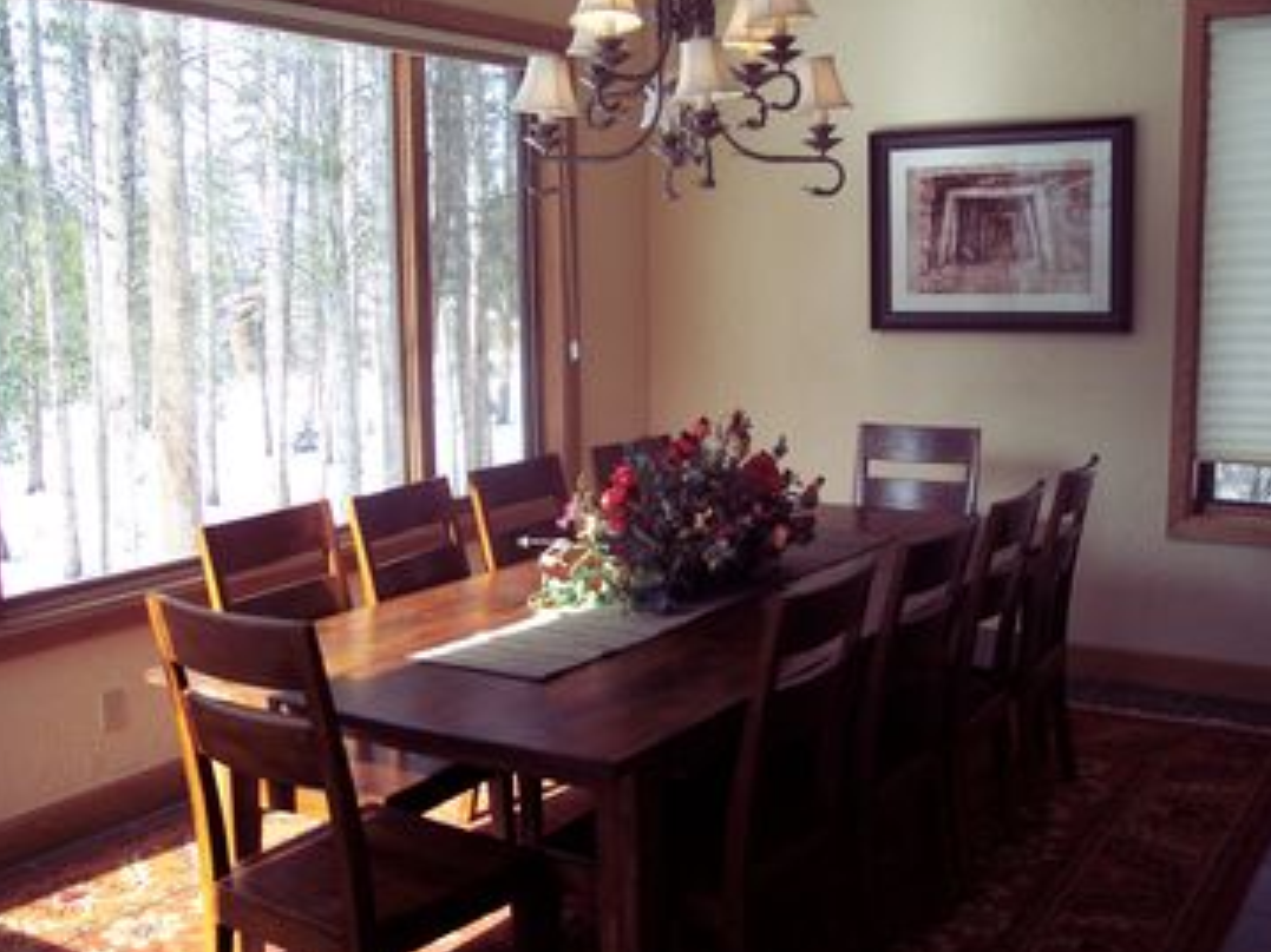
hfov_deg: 46.8
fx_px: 1468
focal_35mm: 40
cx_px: 630
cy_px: 474
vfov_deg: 35.9
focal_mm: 8
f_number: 3.4
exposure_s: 1/125
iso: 100
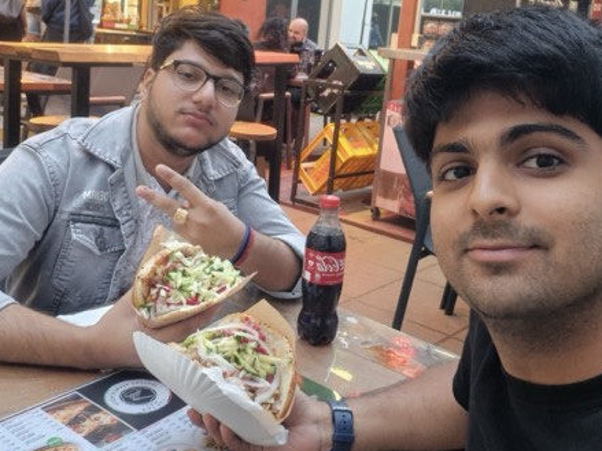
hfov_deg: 45.7
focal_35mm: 41
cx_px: 272
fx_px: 713
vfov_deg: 34.7
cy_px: 140
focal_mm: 3.21
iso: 500
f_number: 2.4
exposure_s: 1/33
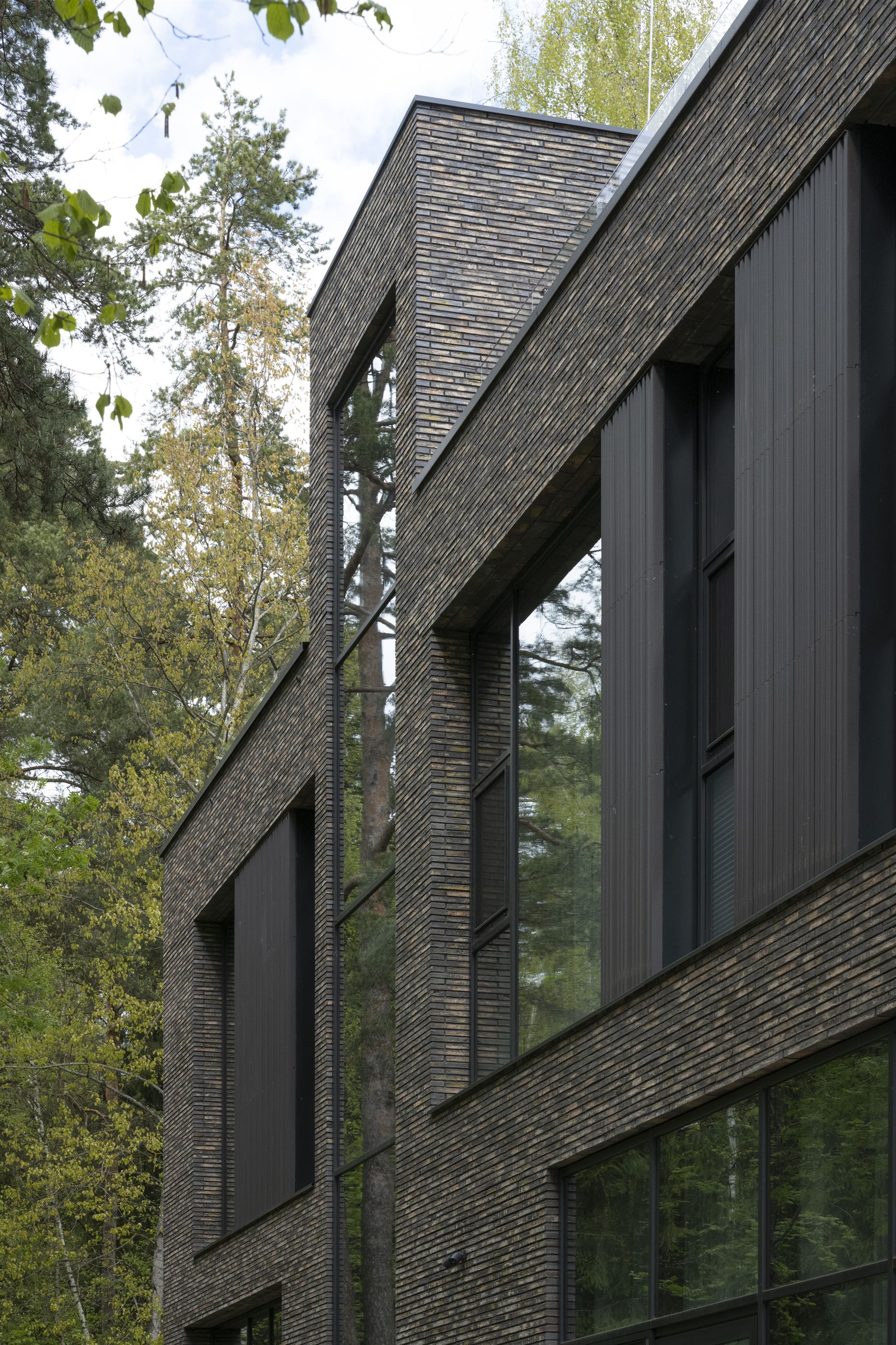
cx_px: 448
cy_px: 672
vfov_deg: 28.8
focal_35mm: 70
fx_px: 2613
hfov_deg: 19.5
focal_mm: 70
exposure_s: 1/250
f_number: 10
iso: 500
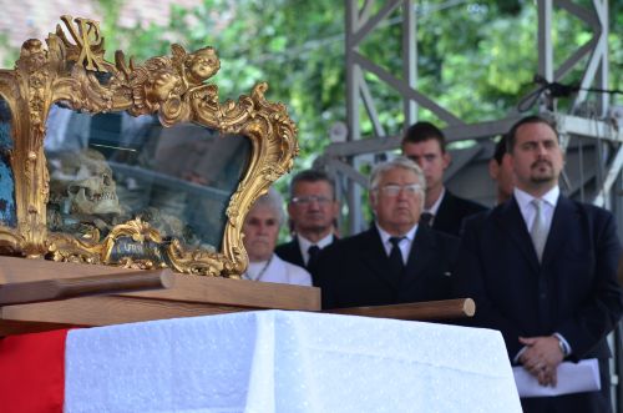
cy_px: 206
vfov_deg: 9.3
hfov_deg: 14.0
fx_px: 2538
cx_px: 312
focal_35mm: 147
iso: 400
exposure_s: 1/640
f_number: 5
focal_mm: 98
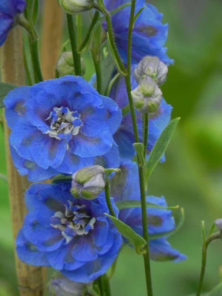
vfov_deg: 2.9
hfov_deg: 2.2
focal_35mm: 678
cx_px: 111
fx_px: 5798
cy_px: 148
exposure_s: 1/125
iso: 160
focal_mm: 120
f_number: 5
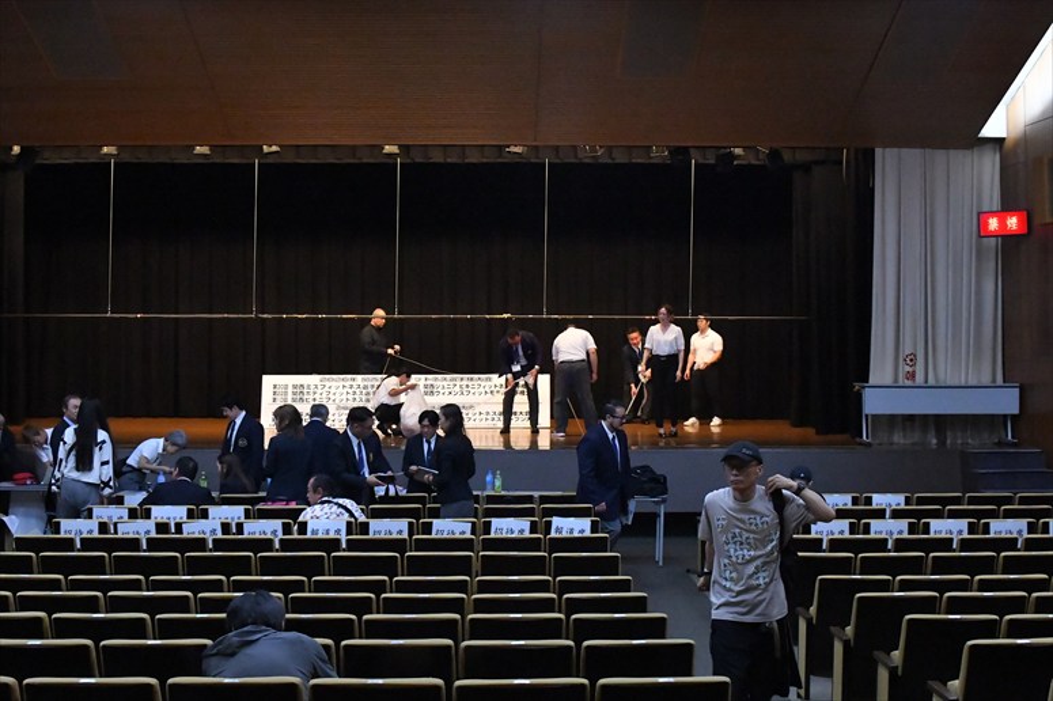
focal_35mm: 48
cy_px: 350
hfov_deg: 41.1
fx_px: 1403
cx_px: 526
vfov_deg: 28.1
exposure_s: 1/400
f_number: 5.6
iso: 16000
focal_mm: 32
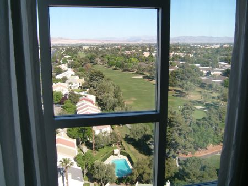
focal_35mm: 35
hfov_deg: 52.6
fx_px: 251
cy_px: 93
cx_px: 124
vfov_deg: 40.7
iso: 80
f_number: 2.8
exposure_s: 1/250
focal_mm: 5.8
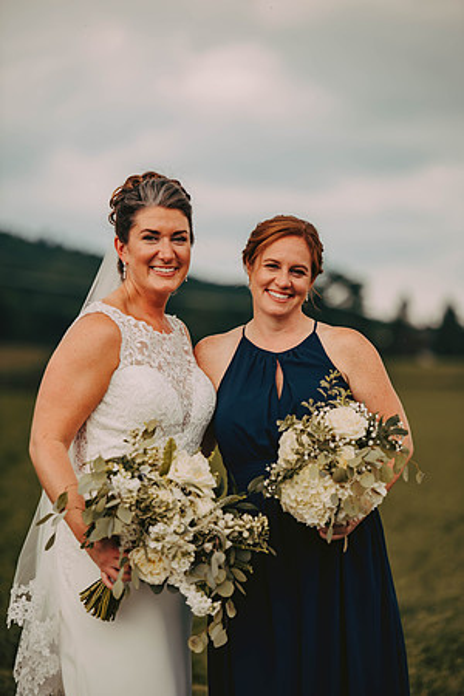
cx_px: 232
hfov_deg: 9.5
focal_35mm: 145
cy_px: 348
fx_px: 2803
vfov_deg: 14.2
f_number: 2.8
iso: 200
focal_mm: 145
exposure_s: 1/1000
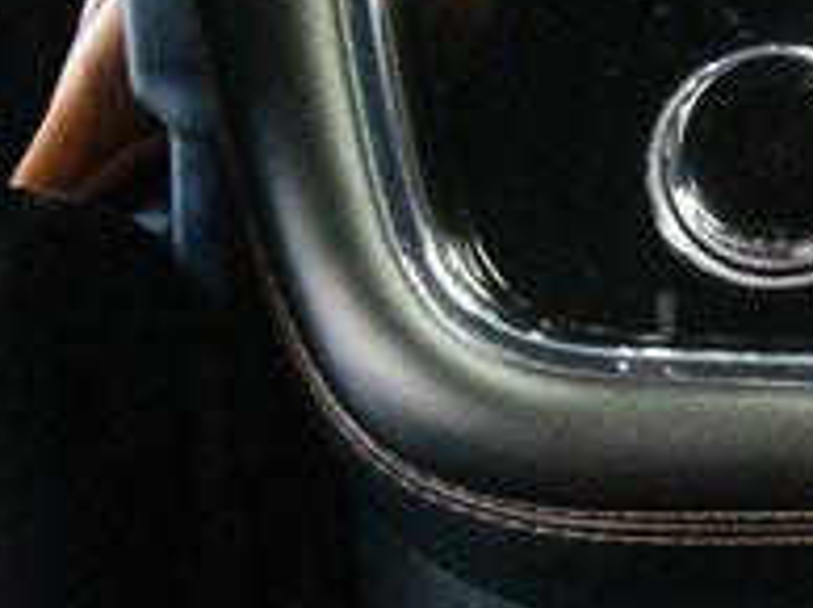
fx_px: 2533
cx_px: 1140
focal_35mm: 108
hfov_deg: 16.9
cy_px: 365
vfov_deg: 13.7
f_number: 3.8
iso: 12800
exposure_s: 1/40
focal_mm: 23
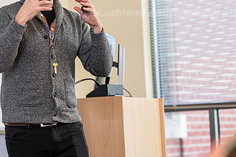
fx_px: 1284
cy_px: 29
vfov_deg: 7.0
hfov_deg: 10.5
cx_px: 39
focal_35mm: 196
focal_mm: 102
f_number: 3.2
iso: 640
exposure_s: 1/200
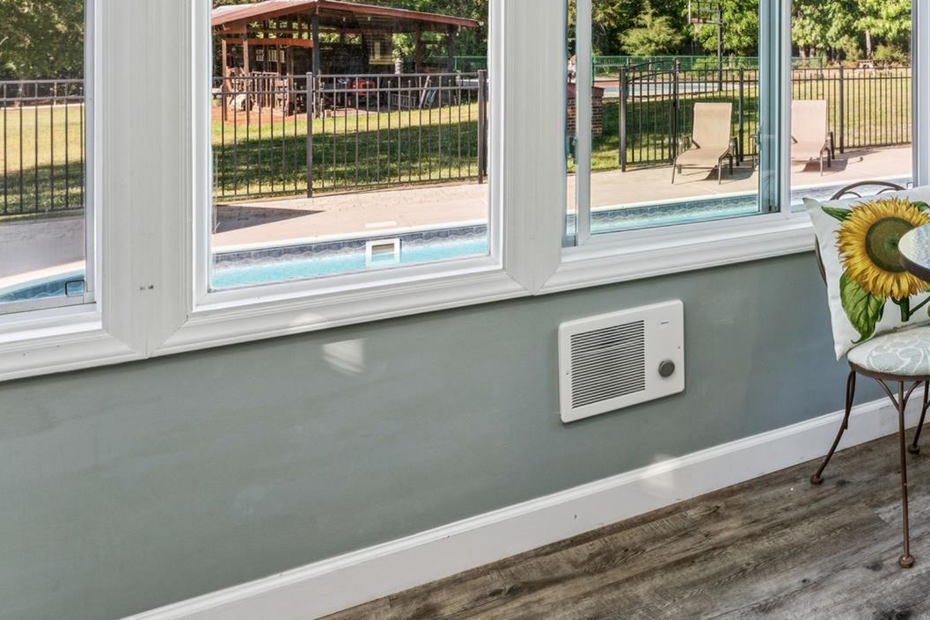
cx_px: 881
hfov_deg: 50.8
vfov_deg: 38.2
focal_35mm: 31
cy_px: 31
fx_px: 811
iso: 100
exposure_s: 1/30
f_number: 9
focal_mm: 16.2
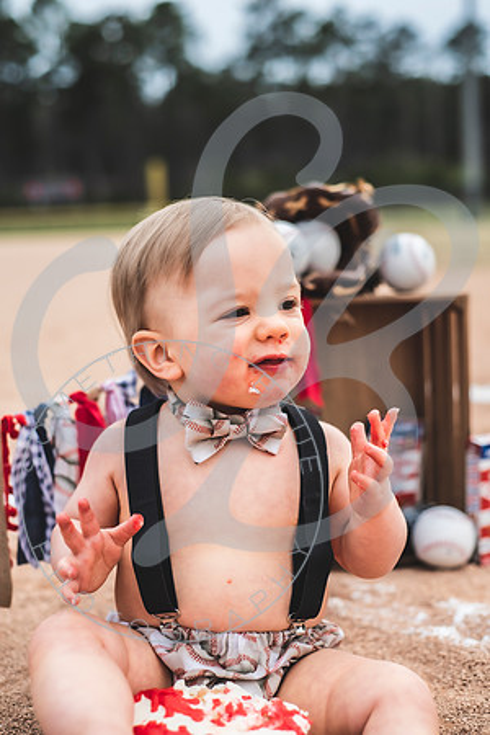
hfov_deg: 27.0
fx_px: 1021
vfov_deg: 39.6
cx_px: 245
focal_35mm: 50
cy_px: 368
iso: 100
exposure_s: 1/400
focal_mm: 50
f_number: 2.8
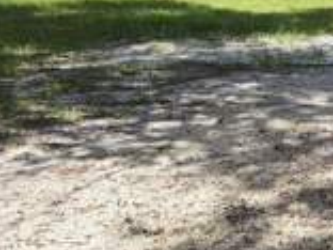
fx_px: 770
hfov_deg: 23.5
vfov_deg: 18.4
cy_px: 73
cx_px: 324
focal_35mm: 80
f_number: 1.6
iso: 50
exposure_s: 1/1484
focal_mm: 5.96
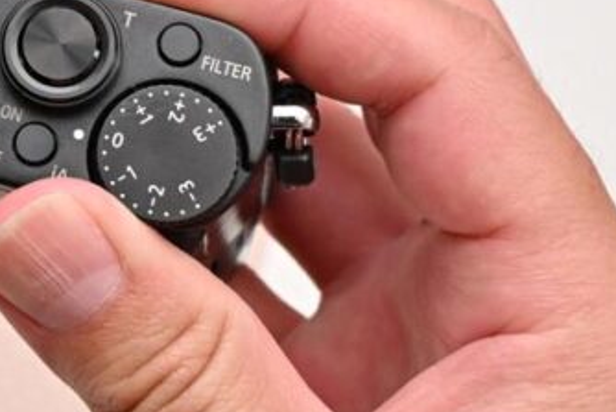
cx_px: -133
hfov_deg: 13.7
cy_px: 27
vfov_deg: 9.4
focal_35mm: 145
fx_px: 2478
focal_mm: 31.5
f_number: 8
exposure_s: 1/203
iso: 800
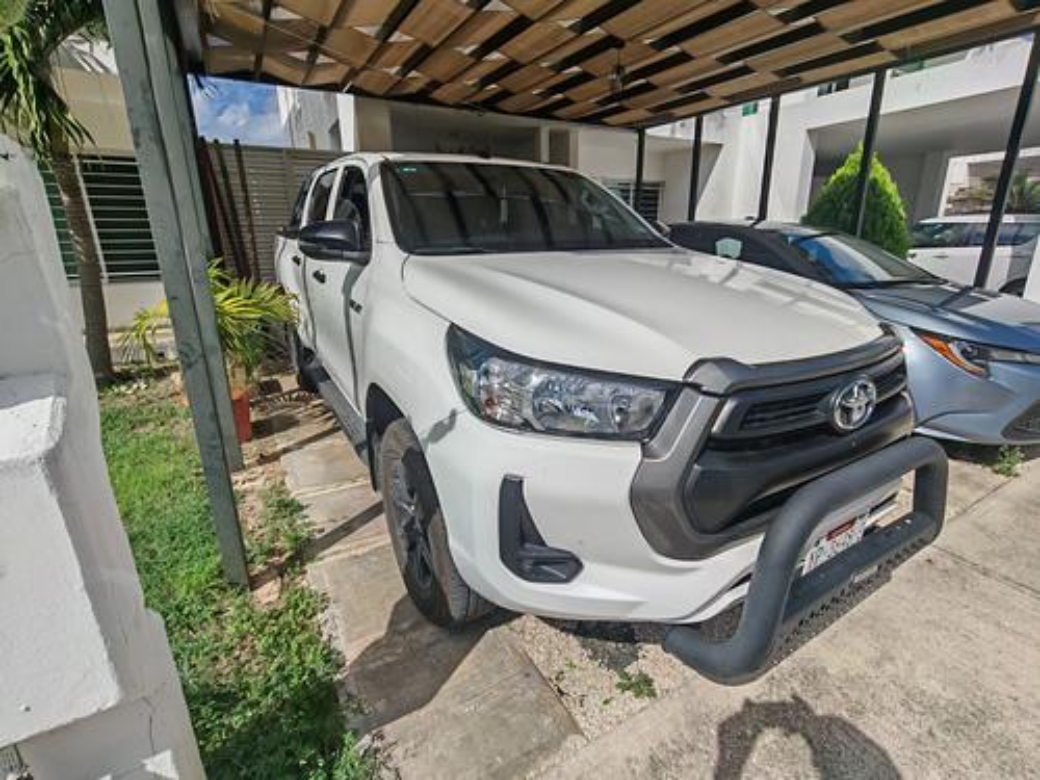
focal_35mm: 16
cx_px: 520
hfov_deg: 94.5
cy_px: 390
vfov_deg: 78.1
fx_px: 481
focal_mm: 1.96
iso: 50
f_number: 2.2
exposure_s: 1/4000
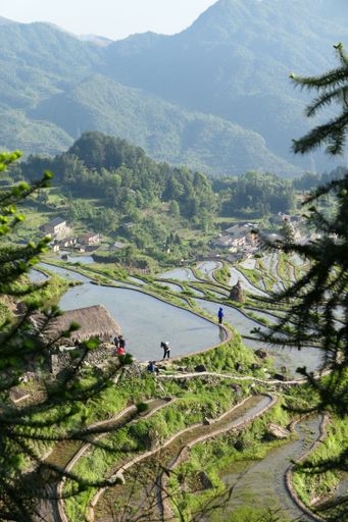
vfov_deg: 28.1
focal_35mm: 72
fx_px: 1045
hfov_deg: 18.9
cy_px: 261
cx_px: 174
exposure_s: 1/1000
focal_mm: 26.4
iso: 125
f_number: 2.8
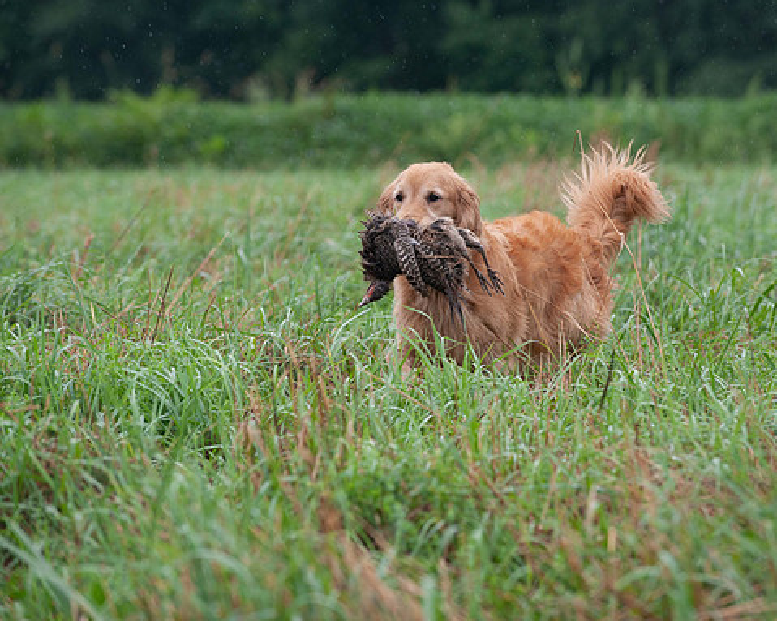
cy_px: 311
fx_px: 5219
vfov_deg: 6.8
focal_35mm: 227
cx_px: 419
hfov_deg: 8.5
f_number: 5.6
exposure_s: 1/800
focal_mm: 200
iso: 800
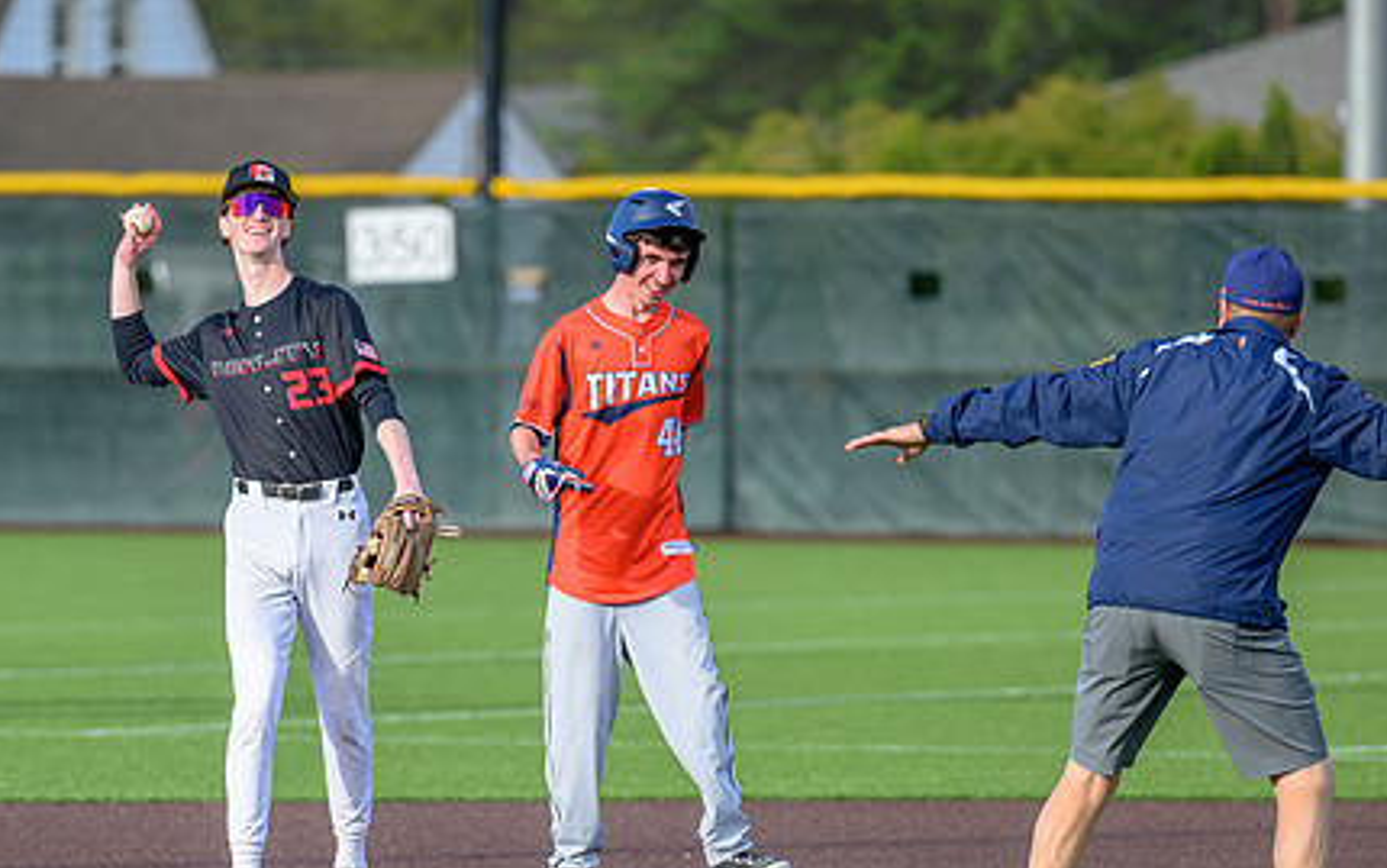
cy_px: 578
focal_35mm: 415
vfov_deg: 3.2
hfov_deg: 5.1
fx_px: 15691
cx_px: 292
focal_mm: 200
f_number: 3.2
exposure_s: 1/2000
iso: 360
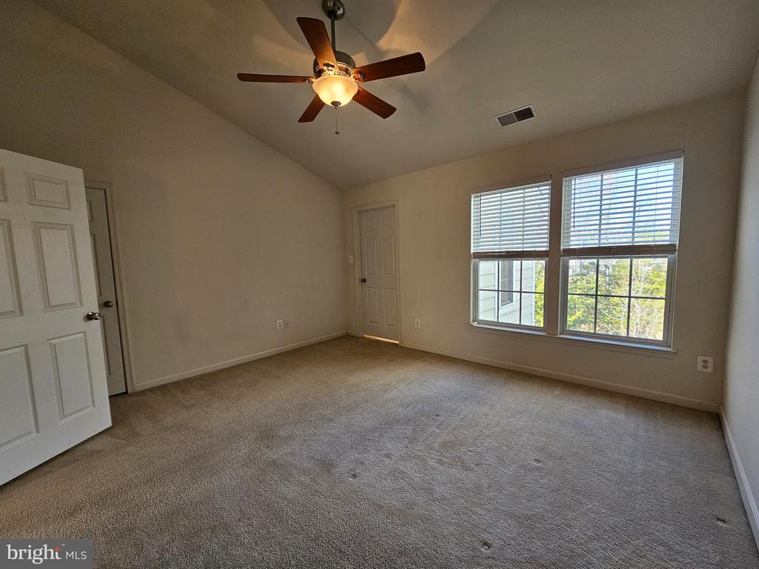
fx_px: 285
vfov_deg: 89.9
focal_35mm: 13
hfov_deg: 106.2
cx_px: 380
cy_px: 284
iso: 80
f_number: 2.2
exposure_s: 1/60
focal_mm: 2.2
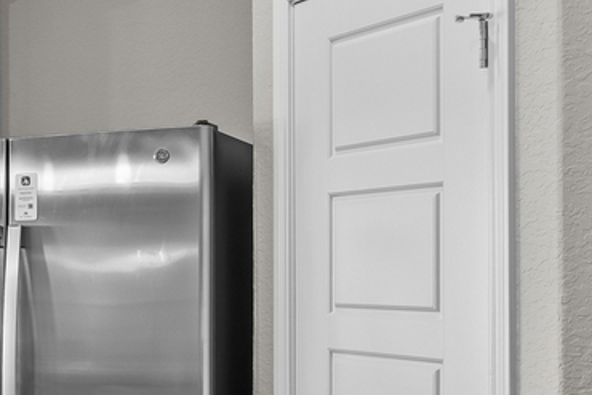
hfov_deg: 23.8
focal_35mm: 70
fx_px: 1151
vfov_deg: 19.4
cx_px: -259
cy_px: 291
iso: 100
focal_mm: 16
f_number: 9
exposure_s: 1
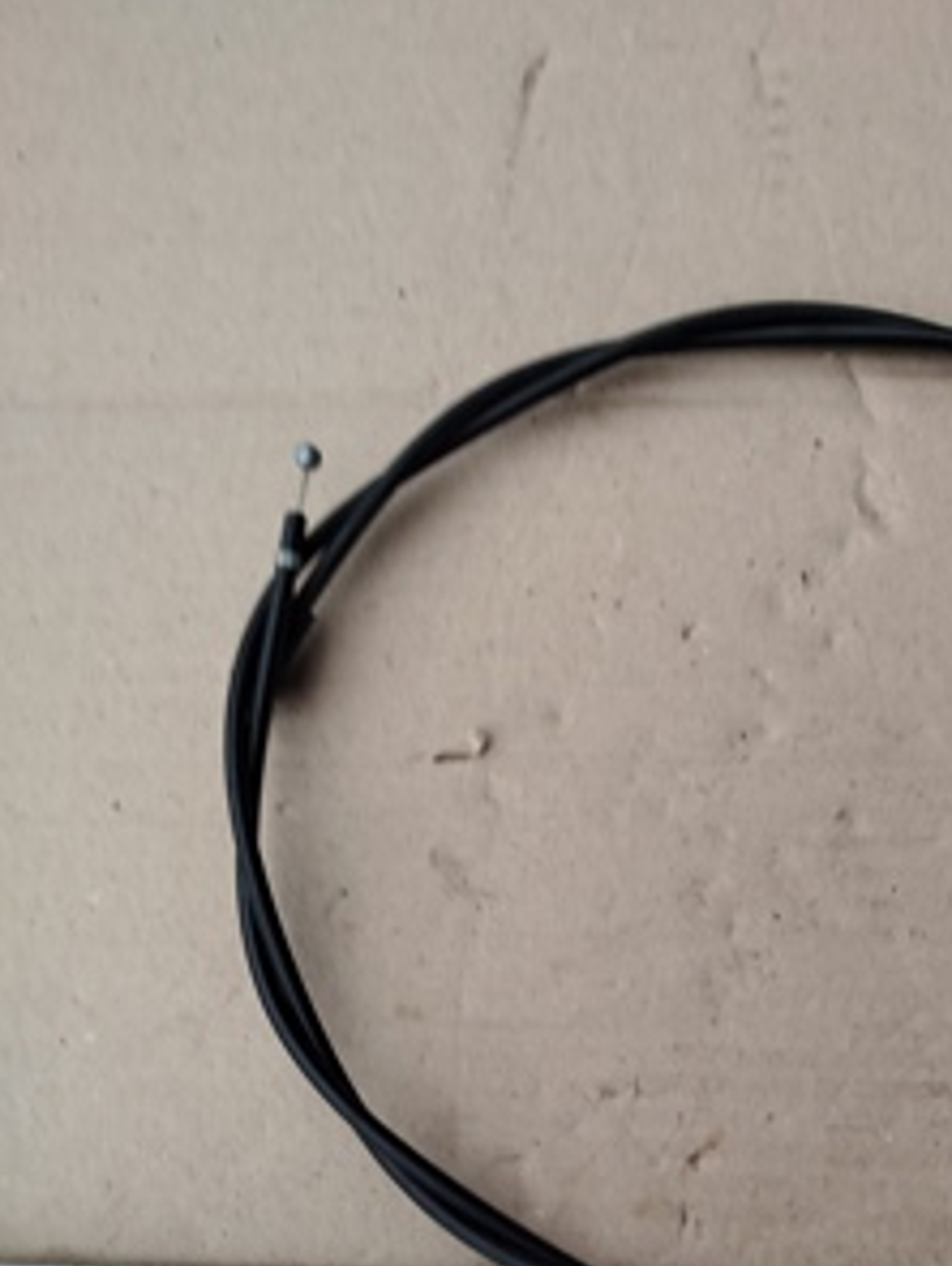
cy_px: 970
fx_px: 1427
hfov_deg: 35.6
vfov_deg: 45.9
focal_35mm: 39
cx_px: 768
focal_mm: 5.31
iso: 64
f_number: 1.7
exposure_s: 1/50
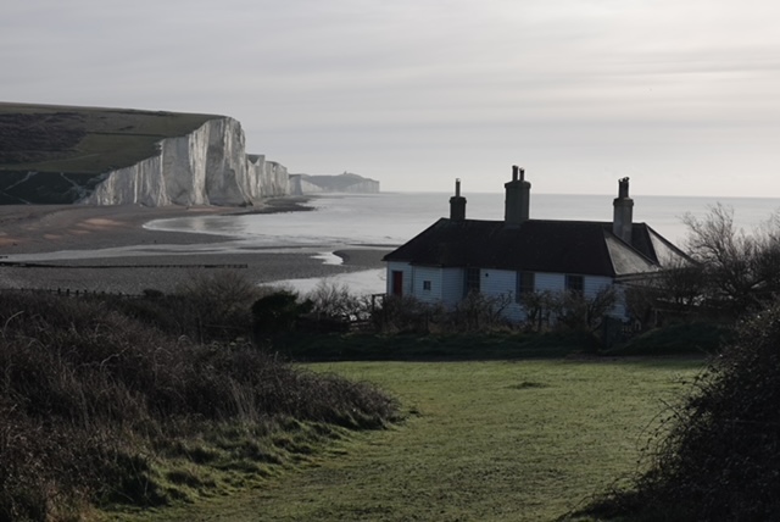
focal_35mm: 54
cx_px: 390
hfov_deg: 36.8
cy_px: 261
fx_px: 1171
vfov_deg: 25.1
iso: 100
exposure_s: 1/1250
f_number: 4
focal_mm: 19.68
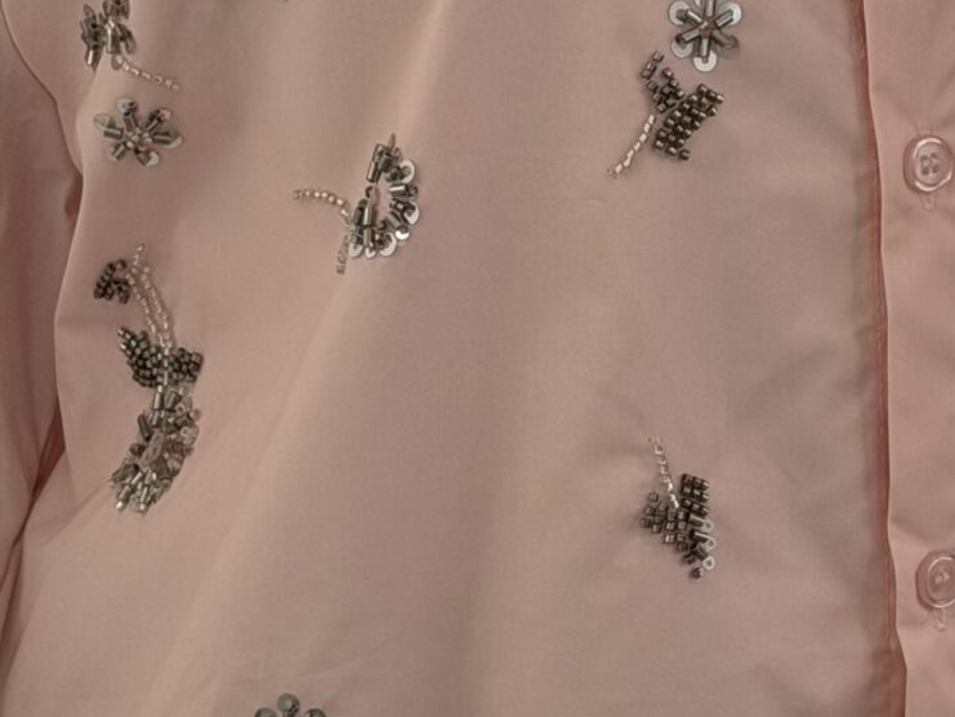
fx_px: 4747
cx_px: 511
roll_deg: -0.9
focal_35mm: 172
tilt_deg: -26.3
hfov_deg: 11.5
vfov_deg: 8.6
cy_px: 542
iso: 80
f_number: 1.78
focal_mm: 6.76
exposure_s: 1/269
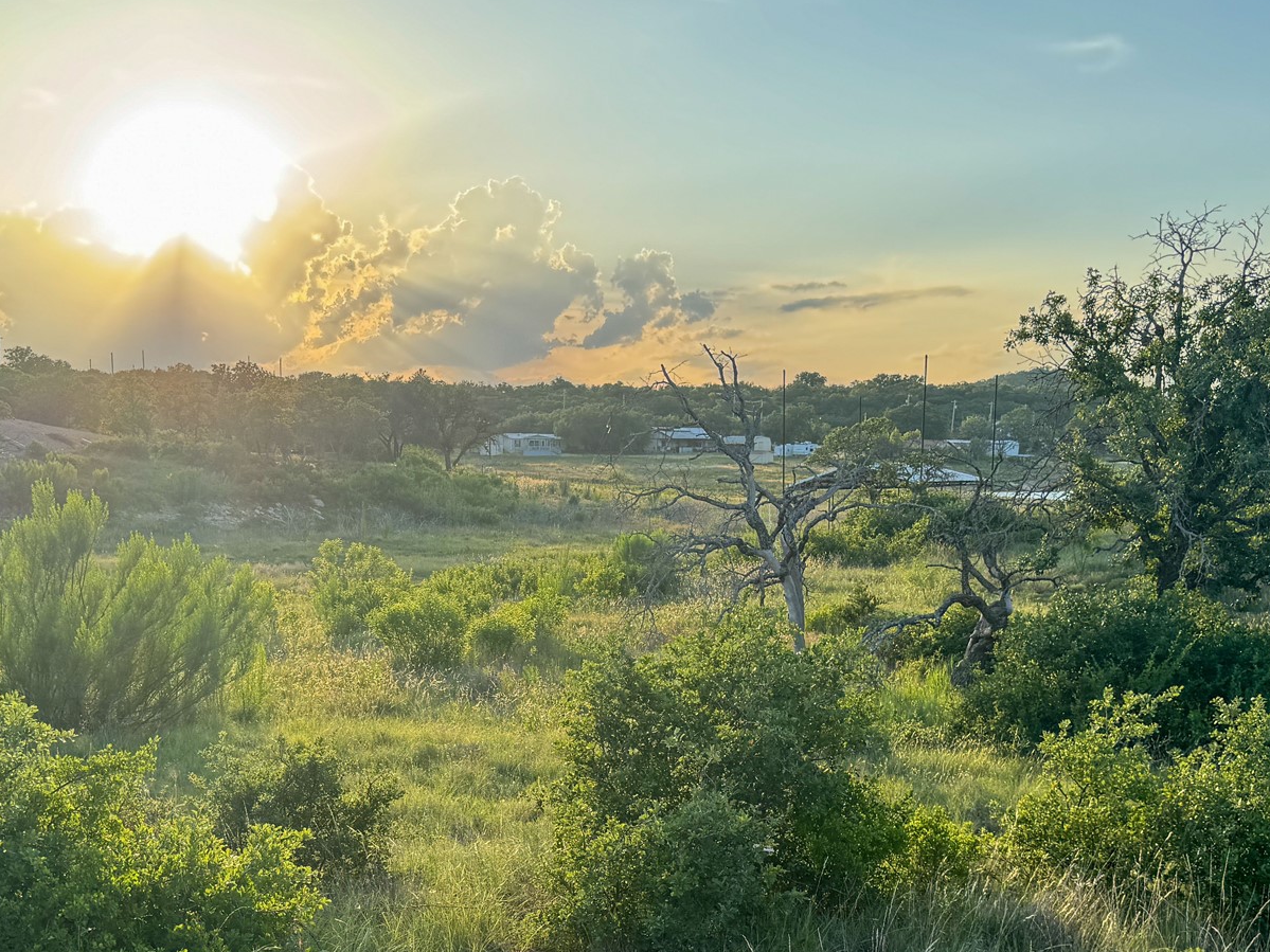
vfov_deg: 34.2
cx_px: 523
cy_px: 740
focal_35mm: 41
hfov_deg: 45.6
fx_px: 1504
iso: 80
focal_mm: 6.76
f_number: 1.78
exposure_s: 1/966
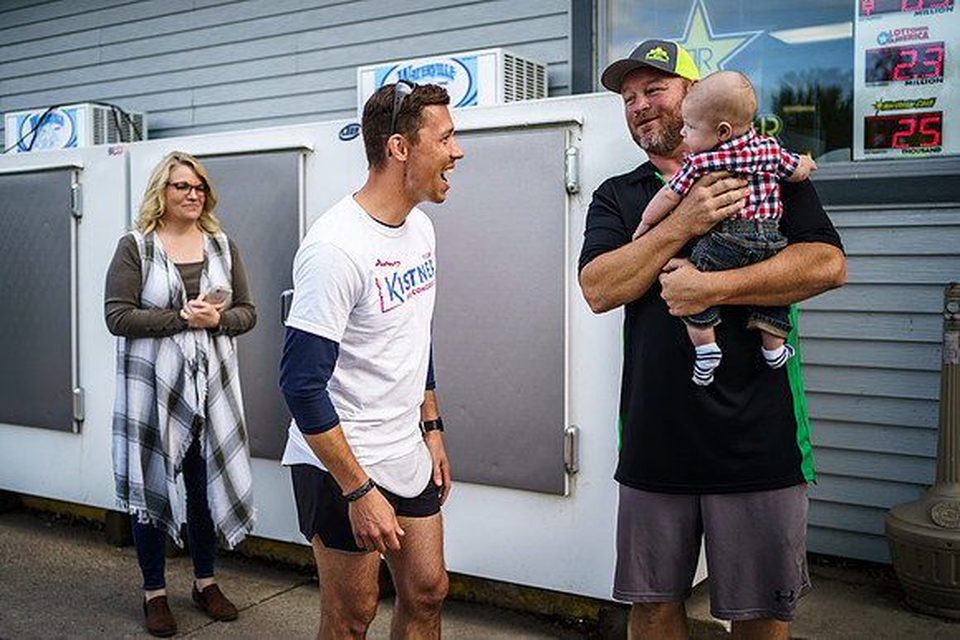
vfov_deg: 35.0
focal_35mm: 38
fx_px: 1017
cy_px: 310
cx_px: 449
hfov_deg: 50.5
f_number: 2
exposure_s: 1/2000
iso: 250
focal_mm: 35
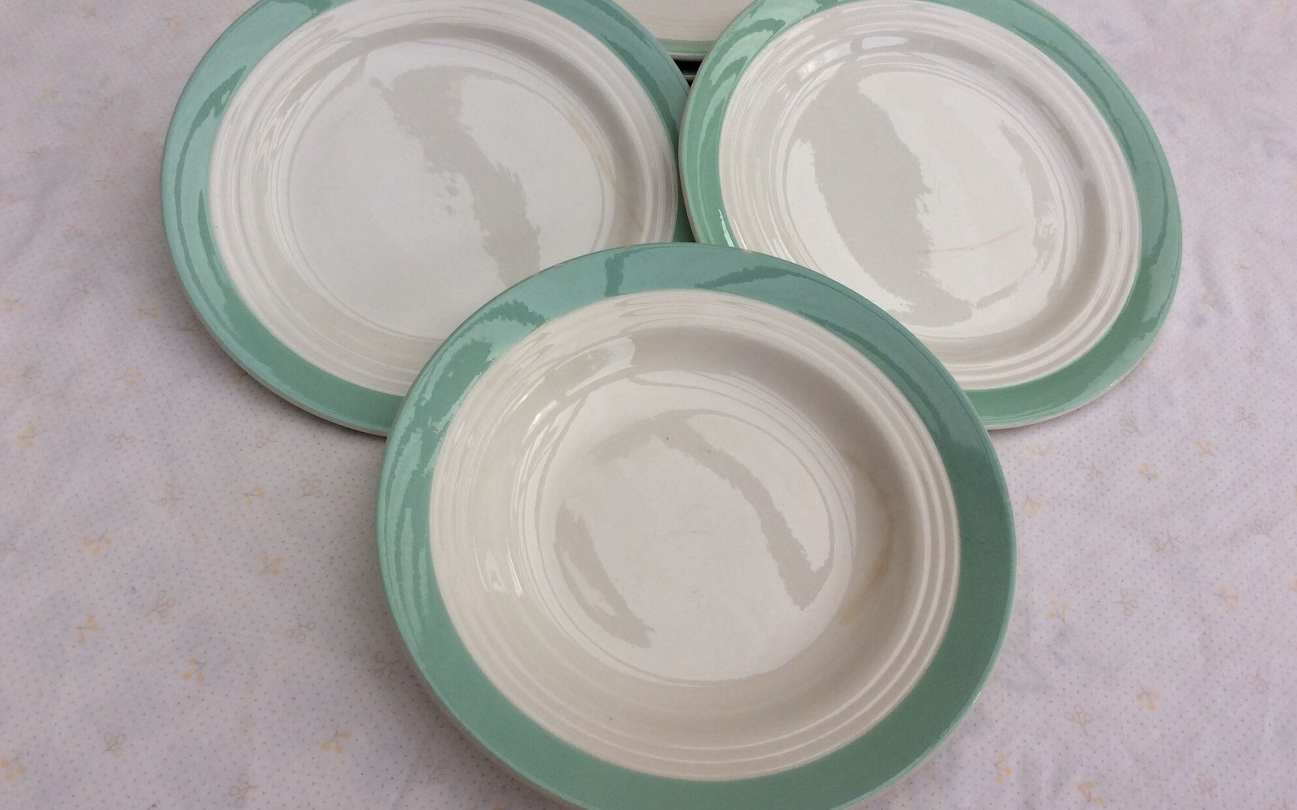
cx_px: 647
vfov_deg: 37.3
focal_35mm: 34
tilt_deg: -57.1
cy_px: 388
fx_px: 1202
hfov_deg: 56.7
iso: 32
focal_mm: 3.3
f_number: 2.4
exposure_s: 1/123
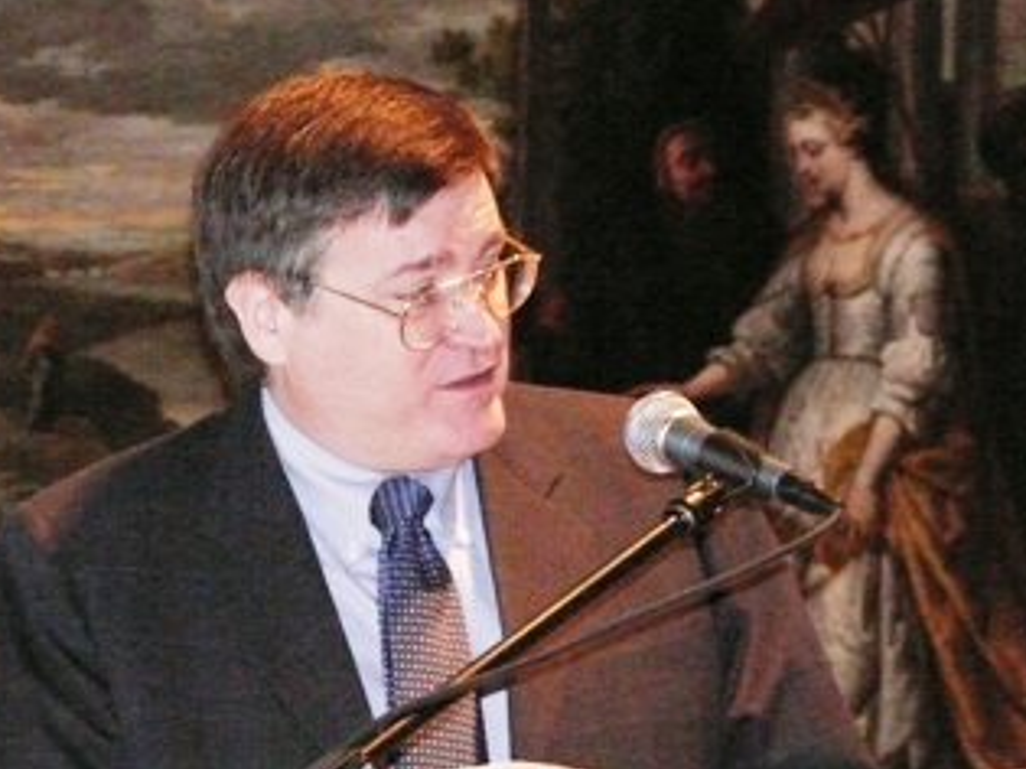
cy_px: 381
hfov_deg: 7.3
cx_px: 423
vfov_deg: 5.4
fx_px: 8088
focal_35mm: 273
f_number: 3.6
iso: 1600
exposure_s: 1/60
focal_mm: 40.7
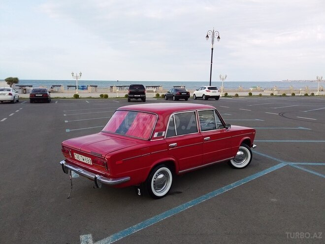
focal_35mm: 31
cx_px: 162
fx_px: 291
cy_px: 122
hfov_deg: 58.4
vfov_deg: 45.4
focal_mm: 3.3
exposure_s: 1/372
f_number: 2.2
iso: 40
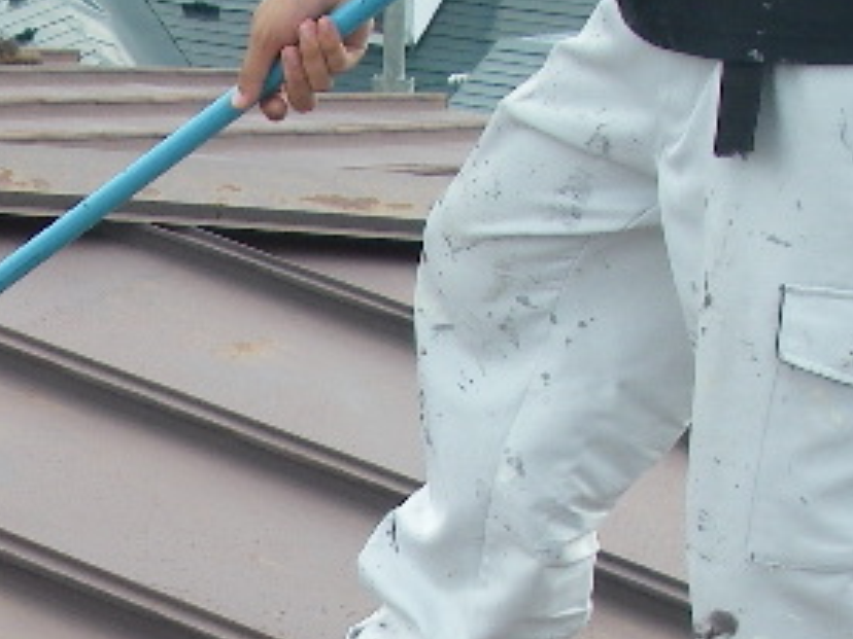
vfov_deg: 10.3
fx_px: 3474
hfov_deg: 13.8
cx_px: -37
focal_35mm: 141
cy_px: 824
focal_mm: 6.3
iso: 64
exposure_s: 1/250
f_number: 3.3
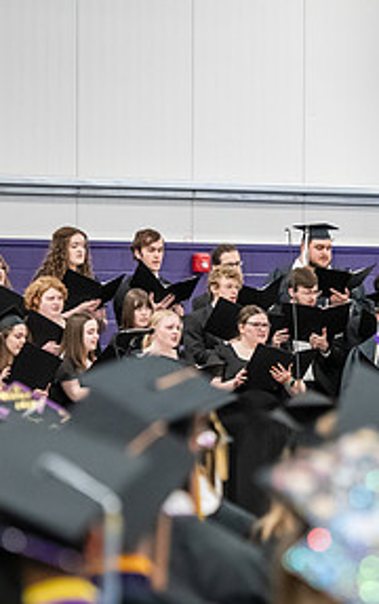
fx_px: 4138
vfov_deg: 8.4
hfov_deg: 5.2
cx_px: 387
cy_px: 310
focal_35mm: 251
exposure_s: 1/200
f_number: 3.2
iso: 4000
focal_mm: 122
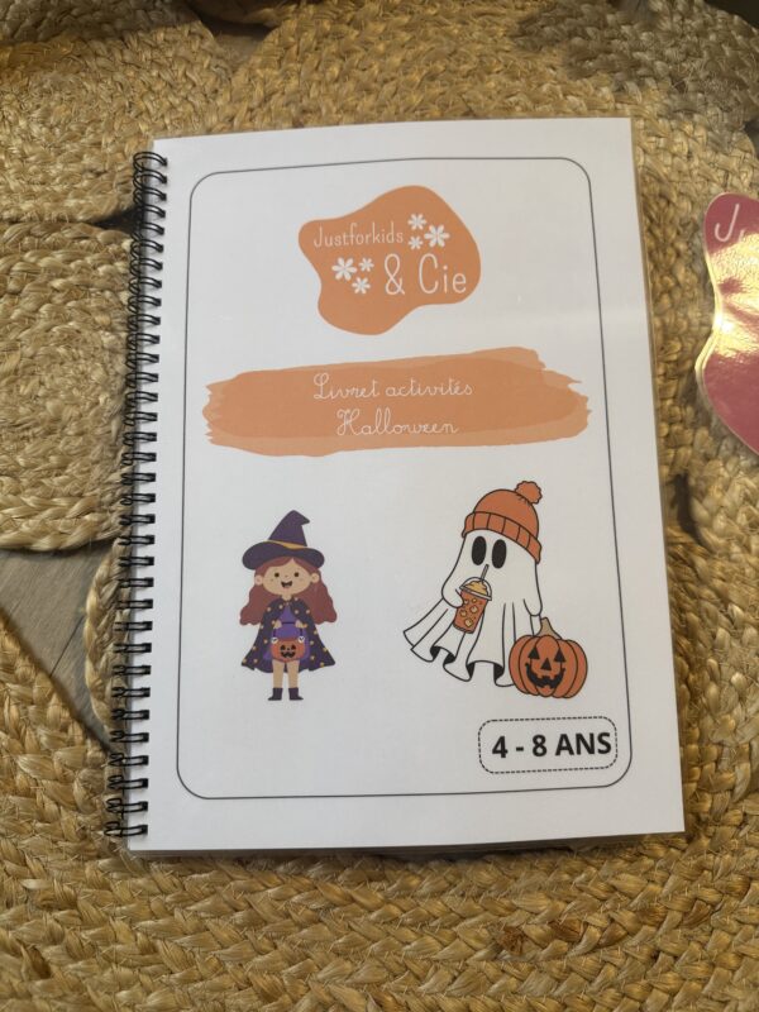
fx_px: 702
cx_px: 380
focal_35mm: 24
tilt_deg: -78.7
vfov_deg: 71.6
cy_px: 506
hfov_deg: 56.8
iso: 250
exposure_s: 1/60
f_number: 1.78
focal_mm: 6.76
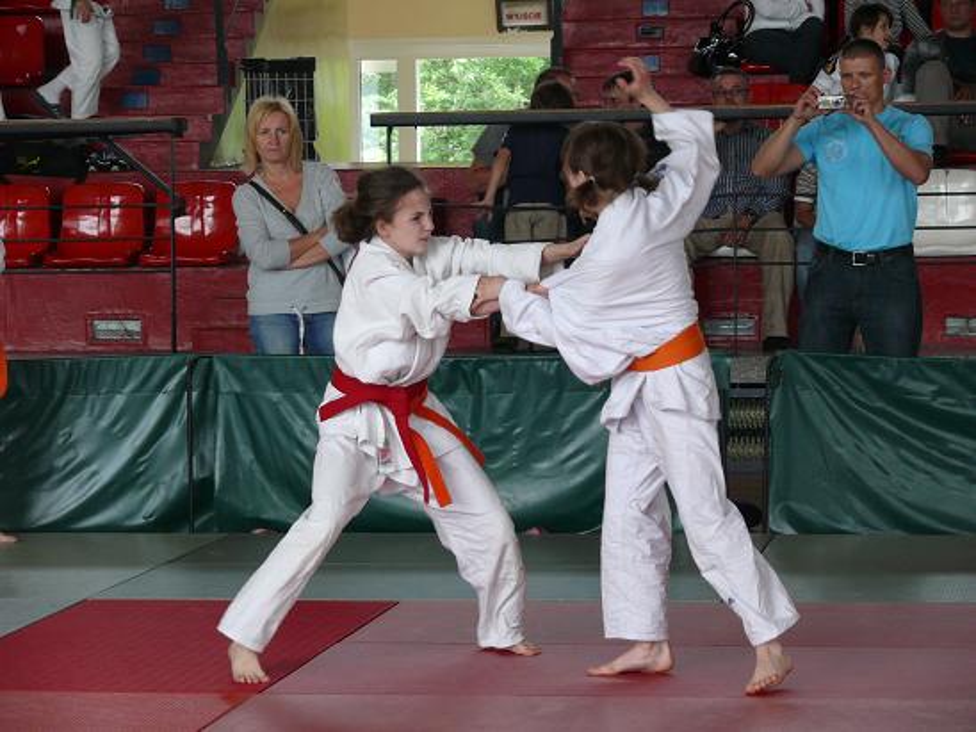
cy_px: 366
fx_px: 3553
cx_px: 488
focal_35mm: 126
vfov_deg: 11.8
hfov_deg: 15.6
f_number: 3.6
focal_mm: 26.7
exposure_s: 1/125
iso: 200
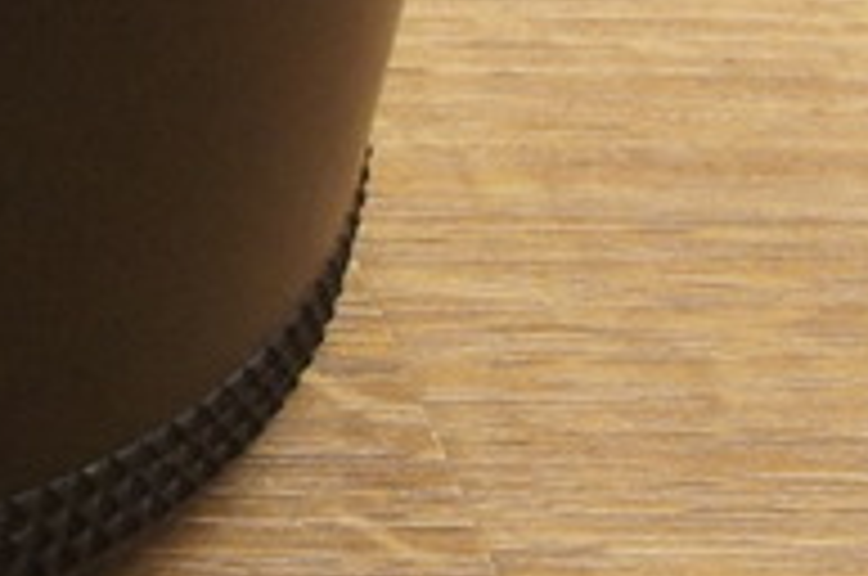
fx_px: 4935
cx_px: -1592
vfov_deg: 6.6
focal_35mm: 205
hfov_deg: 8.6
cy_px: -164
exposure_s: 1/25
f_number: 13
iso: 1600
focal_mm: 22
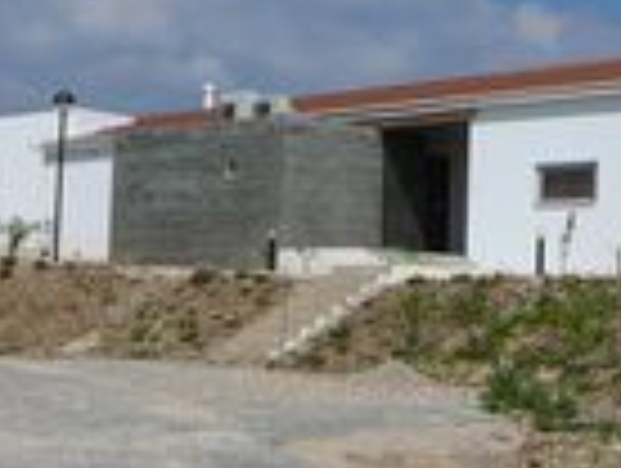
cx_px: 382
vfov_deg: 15.9
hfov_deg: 21.0
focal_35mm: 93
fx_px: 1671
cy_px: 194
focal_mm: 5.2
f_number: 5
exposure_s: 1/1300
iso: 80
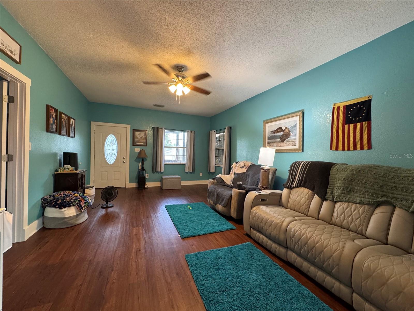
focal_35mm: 14
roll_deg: -1.8
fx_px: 167
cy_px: 156
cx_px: 207
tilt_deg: -0.7
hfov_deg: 102.1
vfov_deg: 85.7
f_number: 2.2
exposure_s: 1/60
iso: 320
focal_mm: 2.22
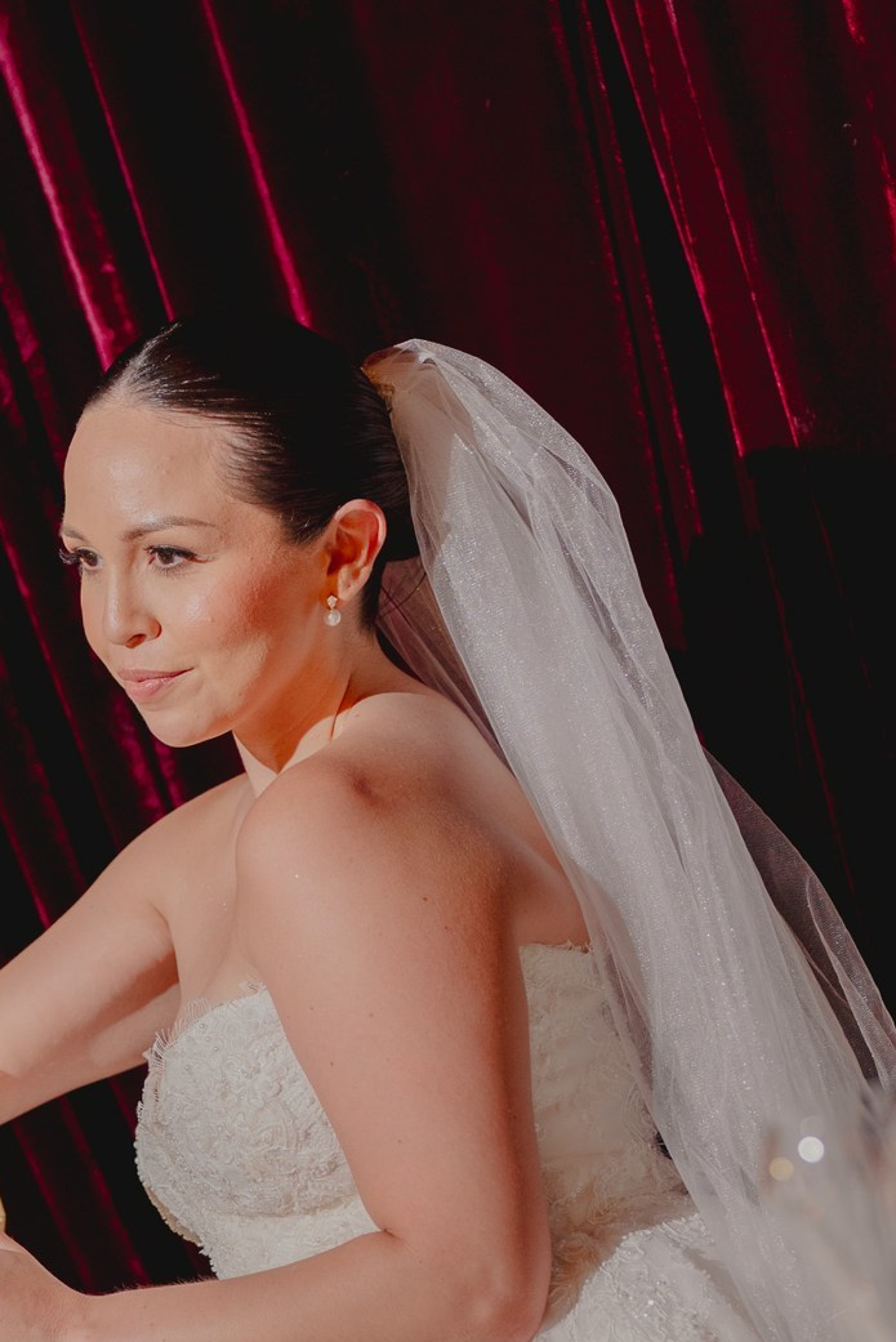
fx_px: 4587
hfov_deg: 11.1
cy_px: 1018
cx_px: 266
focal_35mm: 123
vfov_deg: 16.6
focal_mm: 50
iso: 500
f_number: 2.5
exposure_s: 1/200
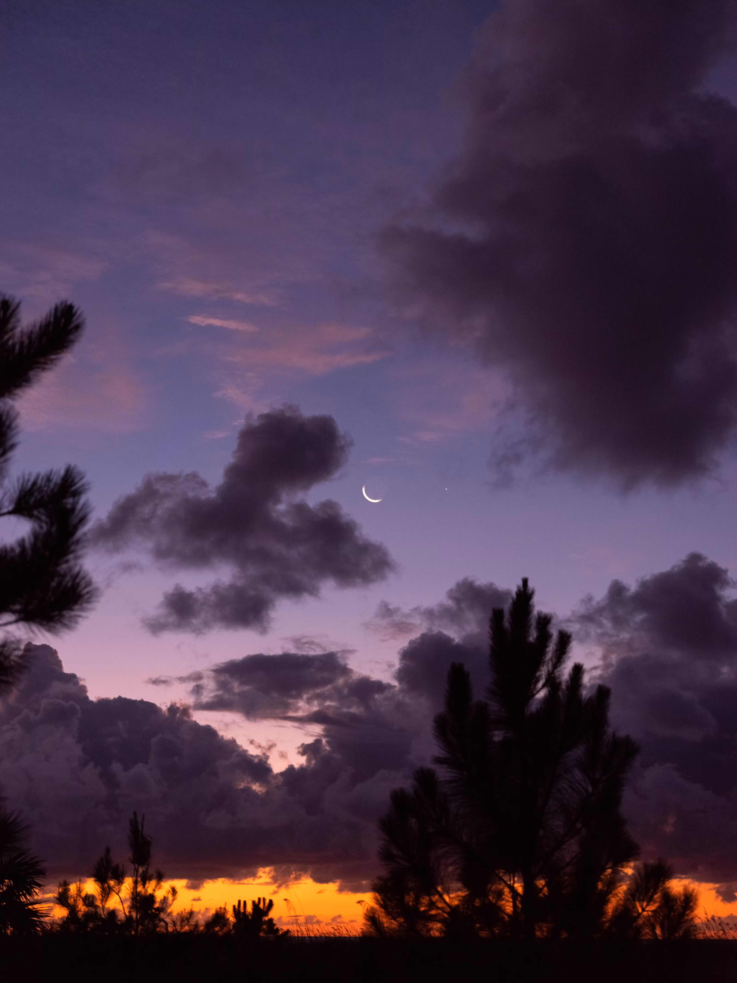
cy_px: 492
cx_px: 368
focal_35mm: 51
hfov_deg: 28.6
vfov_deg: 37.5
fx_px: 1448
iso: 800
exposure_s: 1/40
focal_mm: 64
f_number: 4
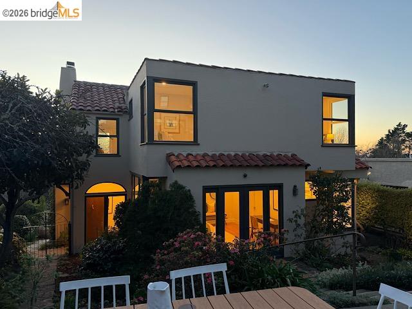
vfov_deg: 56.8
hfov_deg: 71.6
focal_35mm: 24
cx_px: 206
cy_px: 154
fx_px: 286
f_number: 1.78
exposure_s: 1/60
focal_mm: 6.76
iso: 100
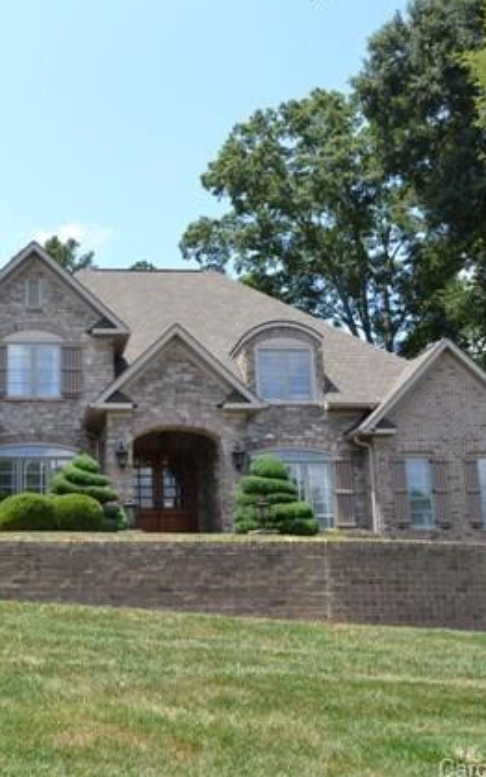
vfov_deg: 47.2
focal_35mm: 42
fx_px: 890
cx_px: 58
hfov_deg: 29.4
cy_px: 390
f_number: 6.3
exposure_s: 1/160
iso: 100
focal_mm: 18
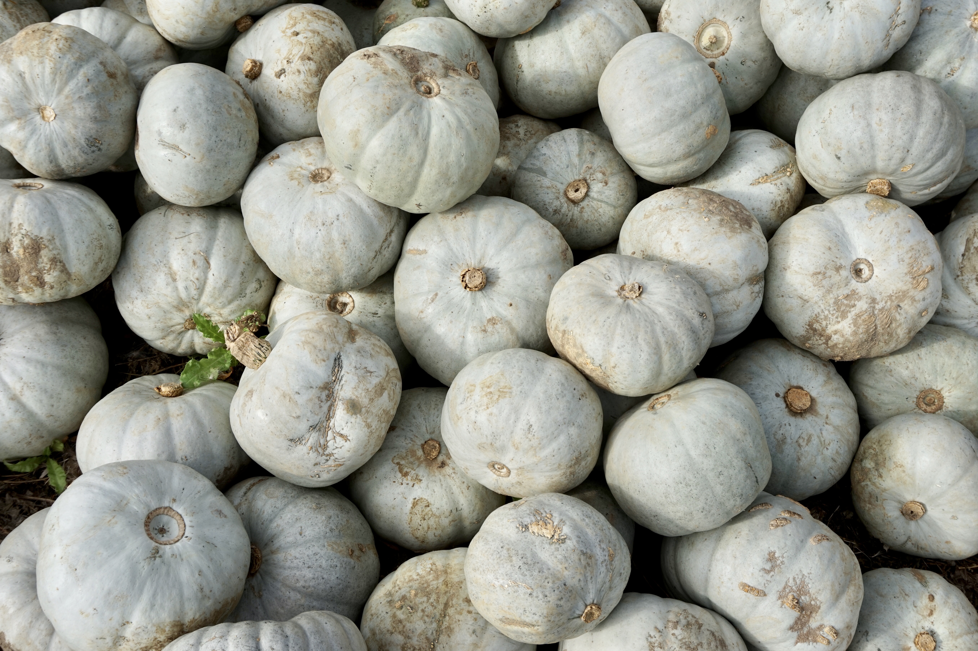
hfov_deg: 53.2
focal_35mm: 36
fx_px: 977
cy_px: 326
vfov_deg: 36.8
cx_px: 489
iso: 100
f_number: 8
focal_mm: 24
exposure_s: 1/250
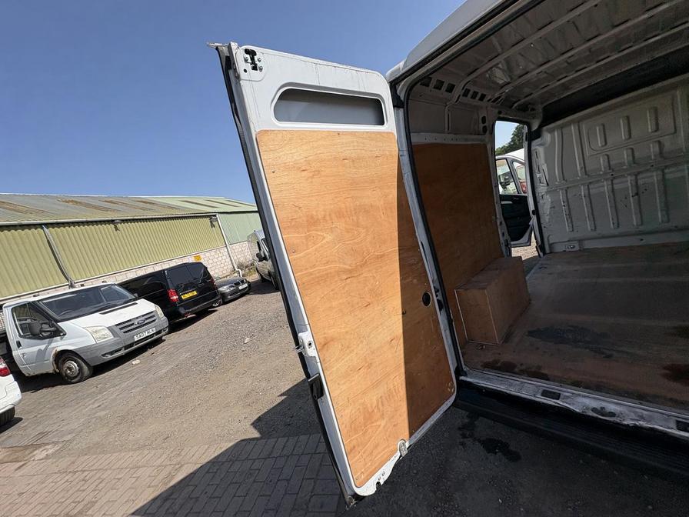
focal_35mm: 14
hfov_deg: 102.1
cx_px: 344
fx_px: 279
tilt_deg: -4.8
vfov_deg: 85.7
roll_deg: +15.7
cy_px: 258
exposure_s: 1/1976
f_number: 2.2
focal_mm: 2.22
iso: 50
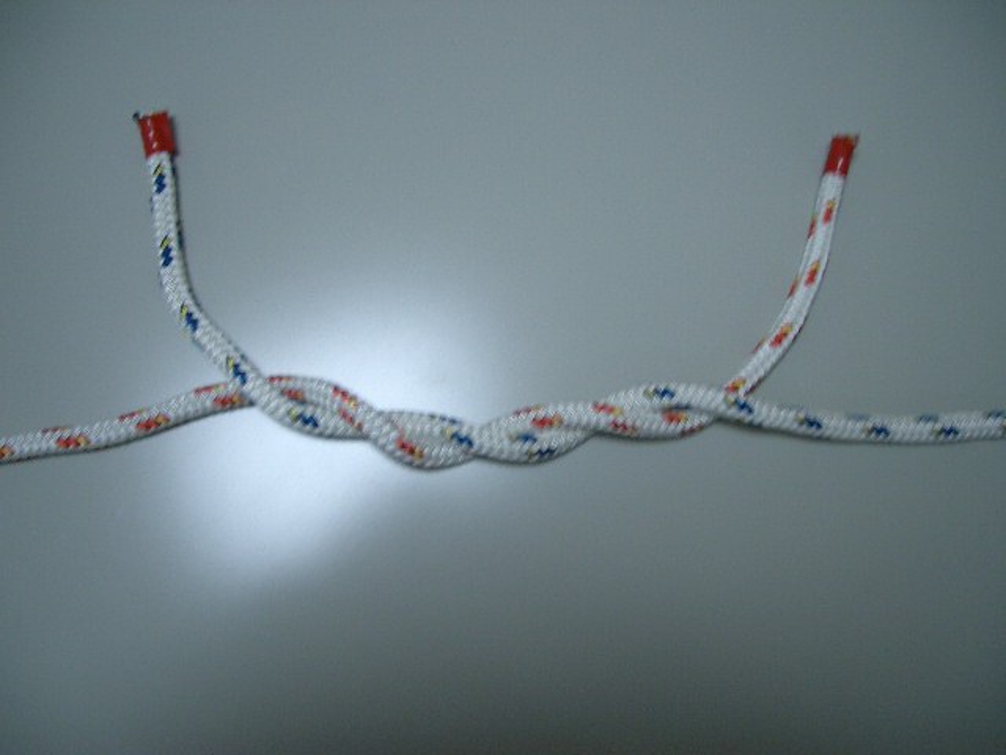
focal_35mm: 35
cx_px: 503
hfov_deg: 52.6
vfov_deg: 40.7
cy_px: 378
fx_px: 1017
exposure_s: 1/50
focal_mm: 5.8
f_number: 2.6
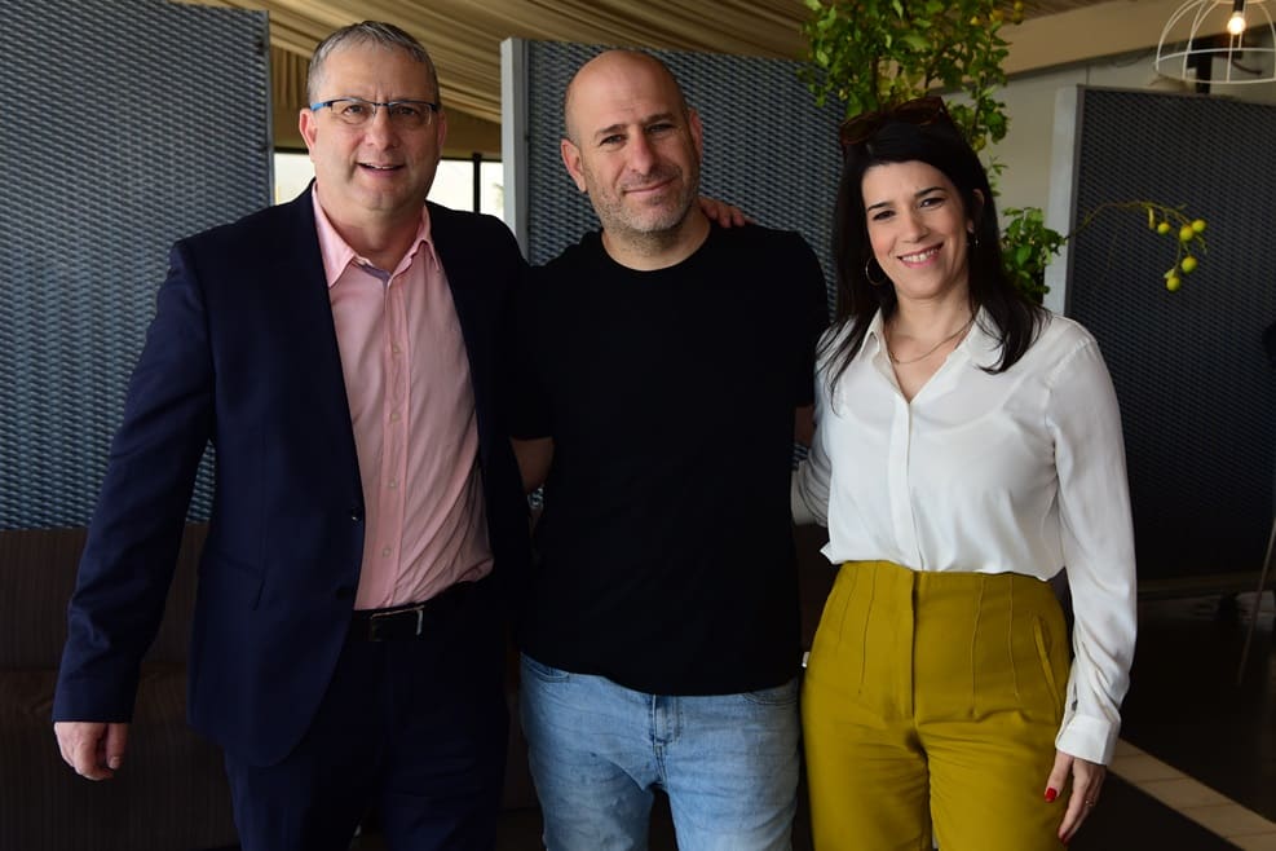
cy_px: 426
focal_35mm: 38
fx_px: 1347
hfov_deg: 50.7
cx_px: 638
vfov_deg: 35.1
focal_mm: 38
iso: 500
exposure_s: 1/200
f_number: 7.1
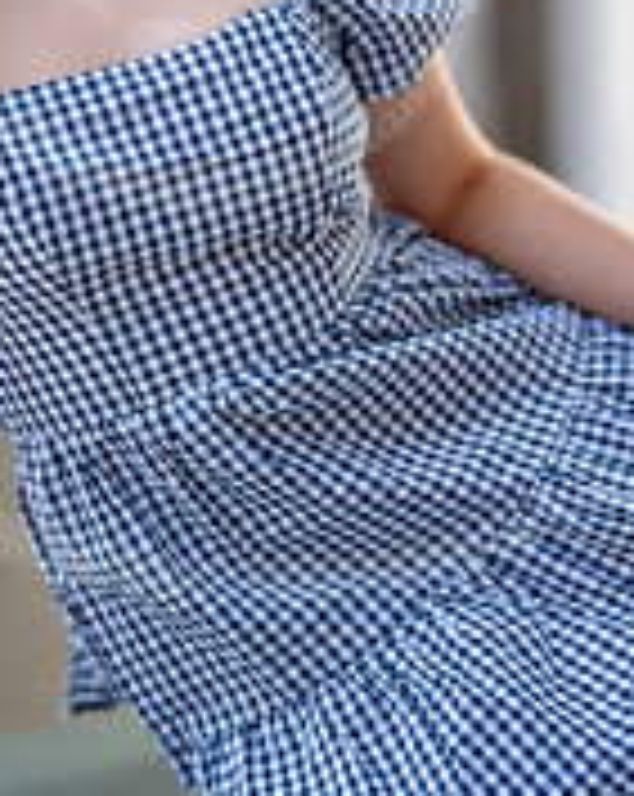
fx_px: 4774
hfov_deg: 7.6
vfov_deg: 9.5
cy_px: 18
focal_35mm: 203
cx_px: 202
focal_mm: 85
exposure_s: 1/1000
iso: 200
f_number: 1.2
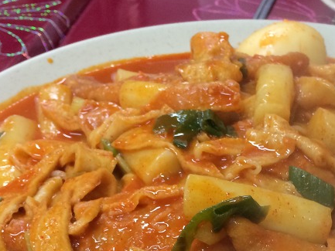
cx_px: 264
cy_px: 288
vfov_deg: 19.7
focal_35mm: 71
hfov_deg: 26.9
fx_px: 687
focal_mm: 4.12
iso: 100
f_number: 2.2
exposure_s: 1/30
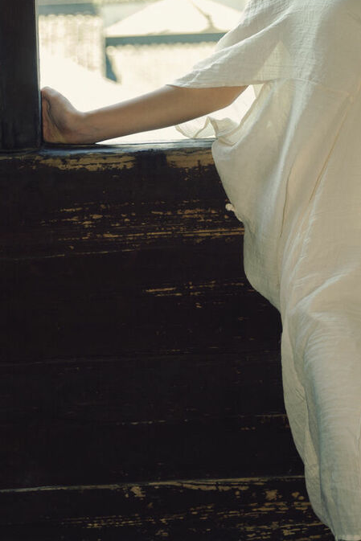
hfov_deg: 11.6
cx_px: 345
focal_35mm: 117
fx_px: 1759
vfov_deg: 17.1
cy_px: -3
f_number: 2.8
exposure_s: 1/80
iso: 100
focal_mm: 50
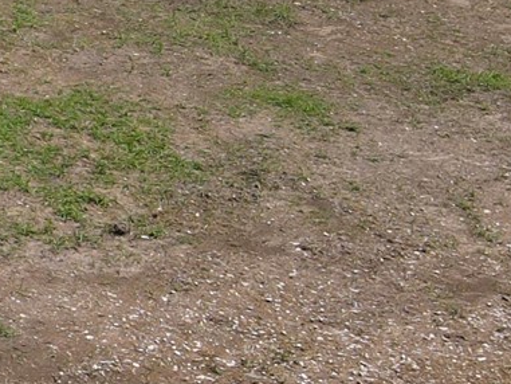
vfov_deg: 11.4
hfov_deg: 12.6
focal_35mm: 129
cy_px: 20
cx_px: -634
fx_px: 1905
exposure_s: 1/640
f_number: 2.8
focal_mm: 4.5
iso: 100
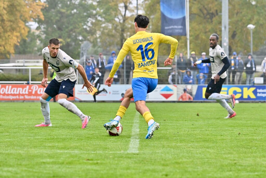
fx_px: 1108
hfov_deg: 13.7
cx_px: 133
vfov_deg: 9.2
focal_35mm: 150
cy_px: 89
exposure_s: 1/1600
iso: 3200
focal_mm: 150
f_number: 5
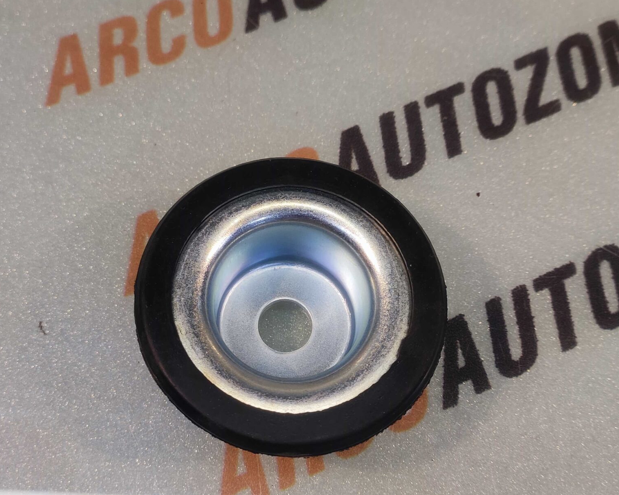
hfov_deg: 62.0
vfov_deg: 51.5
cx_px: 269
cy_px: 263
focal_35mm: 28
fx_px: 513
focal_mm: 4.74
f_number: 1.79
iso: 107
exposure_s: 1/50
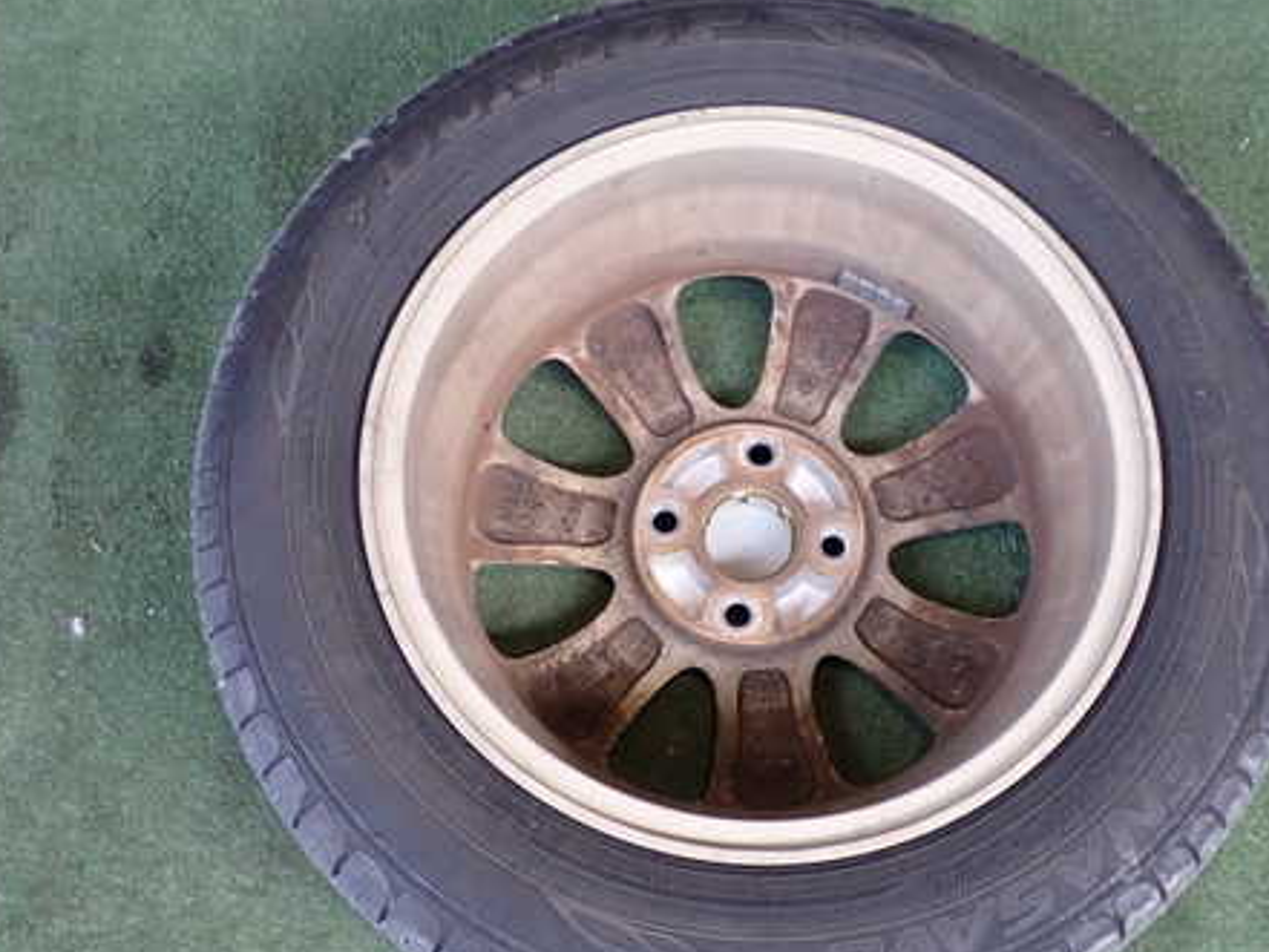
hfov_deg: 38.9
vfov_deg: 29.7
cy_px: 532
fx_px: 1797
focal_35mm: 49
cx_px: 685
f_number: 2.5
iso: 200
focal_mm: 6.37
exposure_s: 1/80
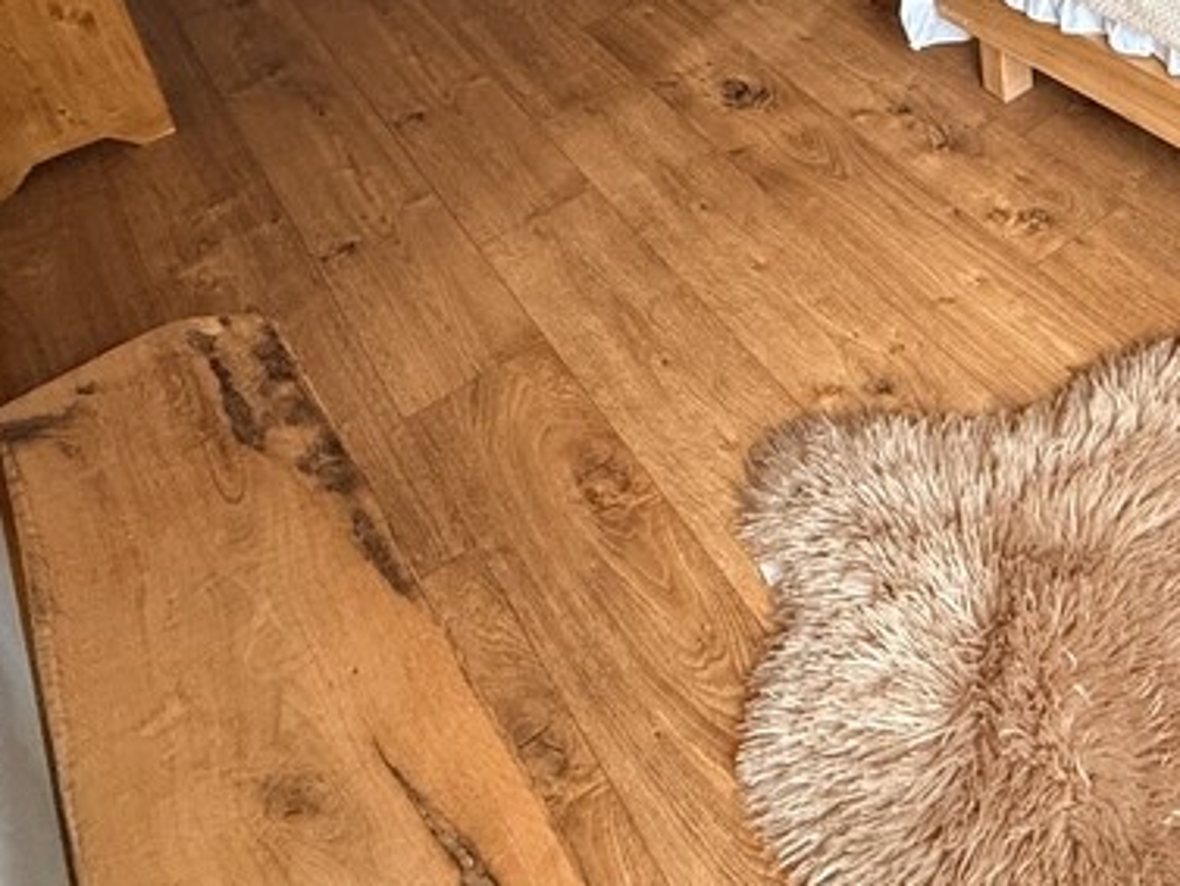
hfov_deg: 44.2
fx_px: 1296
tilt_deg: -23.9
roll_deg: +2.5
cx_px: 1080
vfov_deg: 31.4
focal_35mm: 38
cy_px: -185
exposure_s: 1/69
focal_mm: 2.22
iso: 400
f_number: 2.2
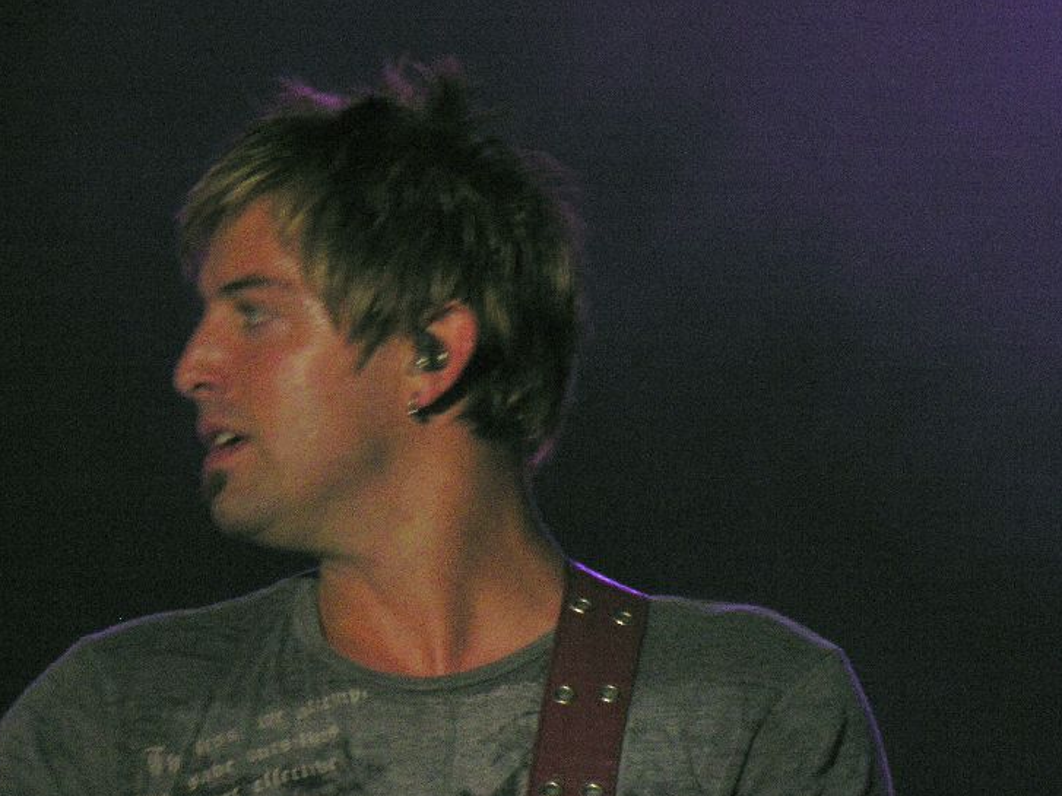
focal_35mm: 493
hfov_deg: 4.0
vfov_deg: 3.0
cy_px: 508
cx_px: 351
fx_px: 15122
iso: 200
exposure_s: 1/30
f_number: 5.2
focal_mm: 89
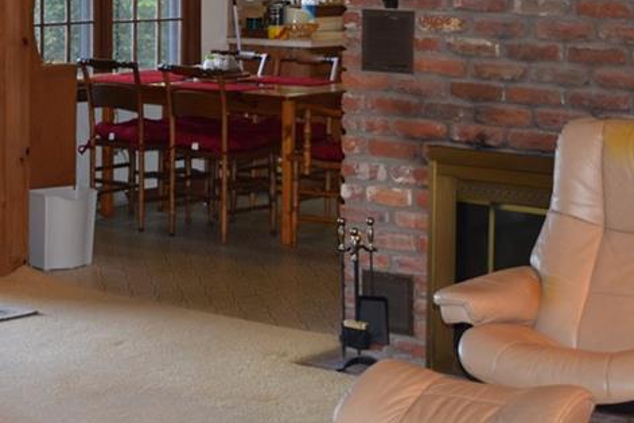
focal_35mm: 101
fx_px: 1780
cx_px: 108
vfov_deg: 13.4
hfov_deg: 19.9
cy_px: 24
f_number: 5
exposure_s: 1/100
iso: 800
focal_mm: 31
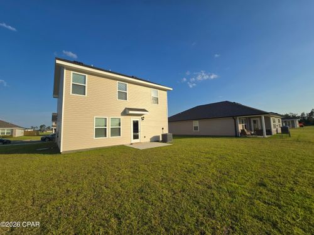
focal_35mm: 13
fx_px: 118
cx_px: 157
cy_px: 118
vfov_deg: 89.9
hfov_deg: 106.2
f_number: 2.2
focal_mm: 2.2
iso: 50
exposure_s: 1/2686
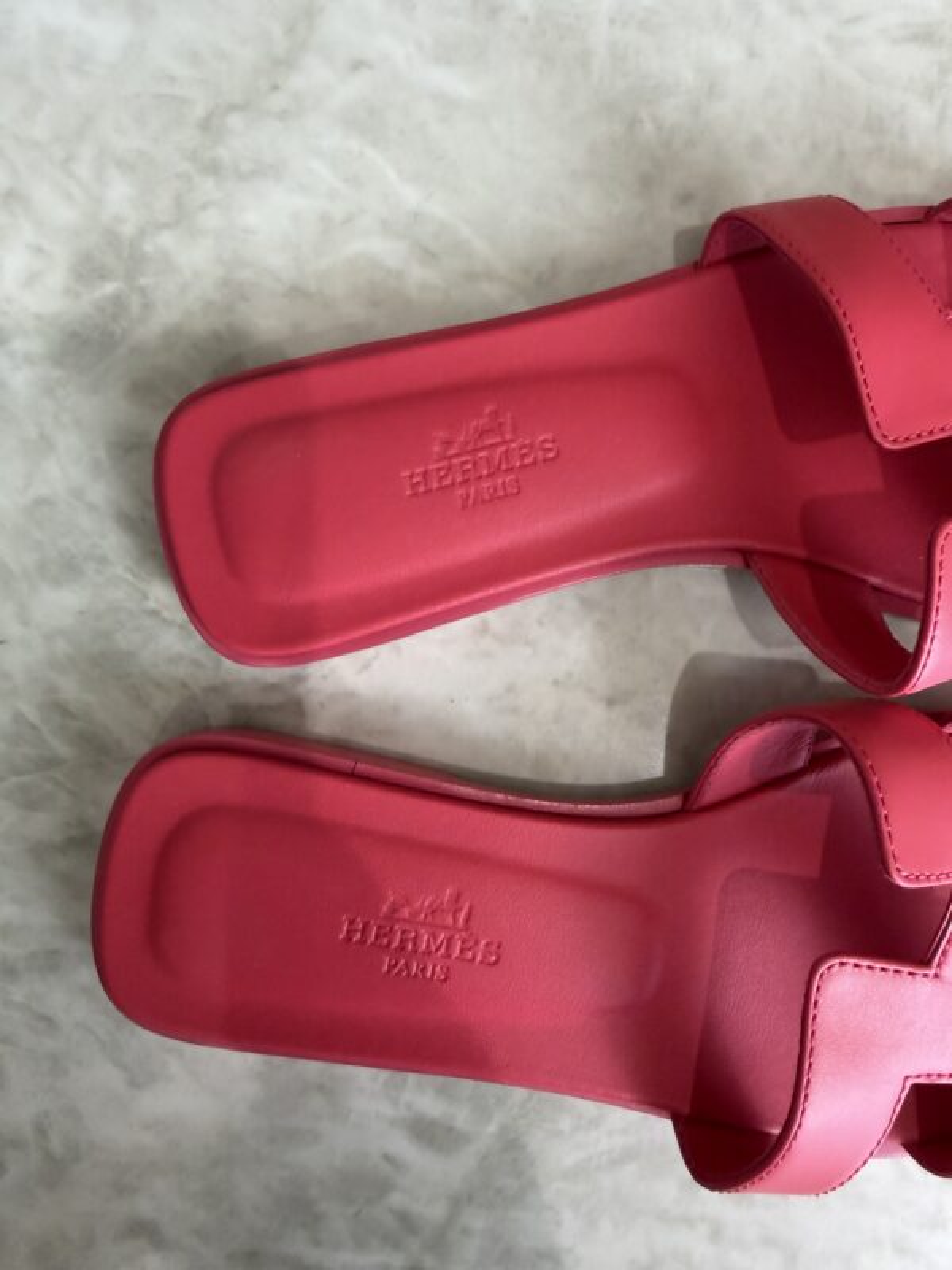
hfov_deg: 56.8
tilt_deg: -87.3
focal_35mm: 24
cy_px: 635
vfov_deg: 71.6
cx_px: 476
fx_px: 880
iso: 250
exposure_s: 1/120
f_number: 2.2
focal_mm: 2.22
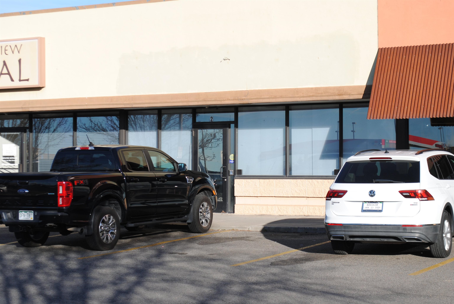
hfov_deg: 24.6
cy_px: 152
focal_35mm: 82
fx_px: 1042
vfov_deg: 16.6
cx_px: 227
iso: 100
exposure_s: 1/200
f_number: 7.1
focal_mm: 55
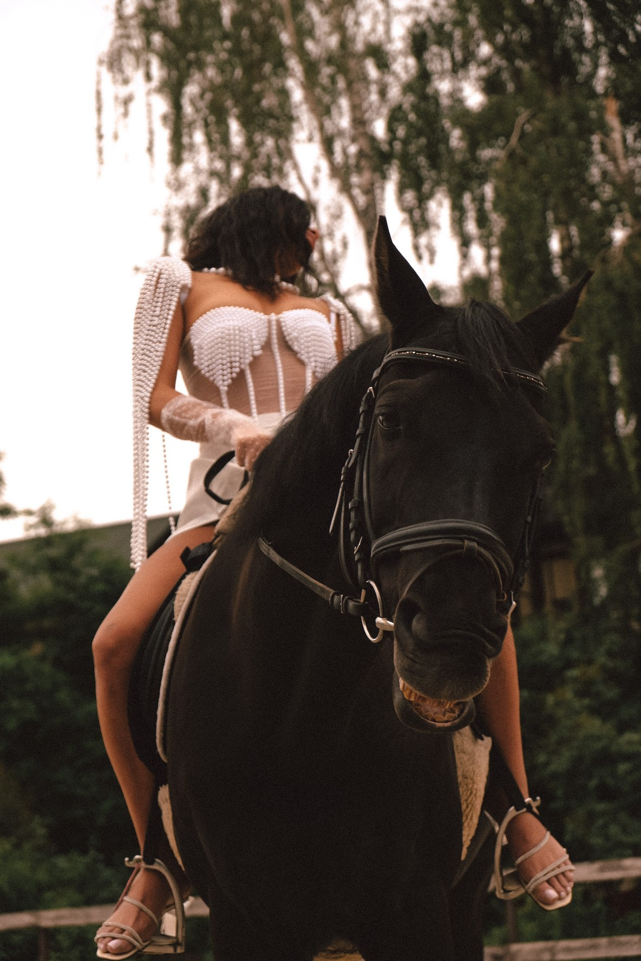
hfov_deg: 18.7
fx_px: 1950
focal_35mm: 73
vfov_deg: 27.7
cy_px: 480
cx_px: 320
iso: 250
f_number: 4
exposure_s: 1/200
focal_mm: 48.4
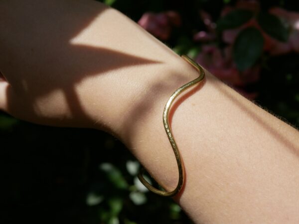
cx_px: 150
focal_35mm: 50
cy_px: 112
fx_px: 432
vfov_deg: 29.1
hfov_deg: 38.2
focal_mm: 25
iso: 200
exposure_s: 1/1300
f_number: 4.5
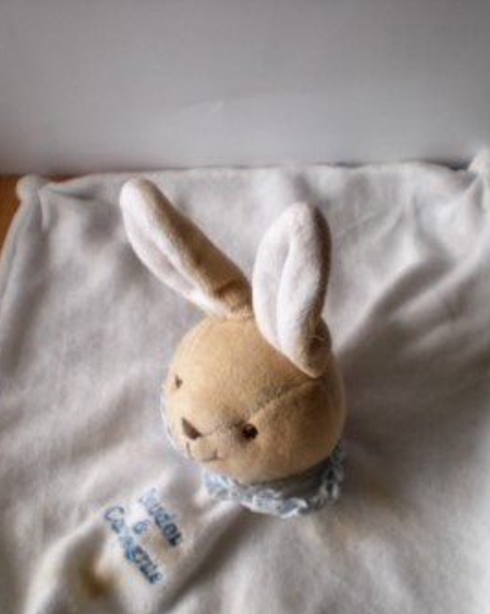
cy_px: 356
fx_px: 1052
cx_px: 245
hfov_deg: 26.2
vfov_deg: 32.4
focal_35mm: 58
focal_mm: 6.3
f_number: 3.1
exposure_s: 1/59.5
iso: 98
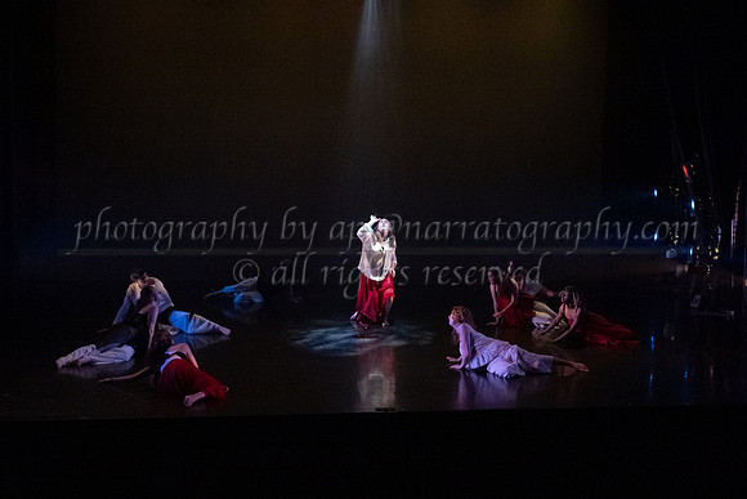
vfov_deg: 23.5
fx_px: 1200
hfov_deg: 34.2
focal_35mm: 58
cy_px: 279
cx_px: 508
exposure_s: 1/200
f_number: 2.8
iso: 5000
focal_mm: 41
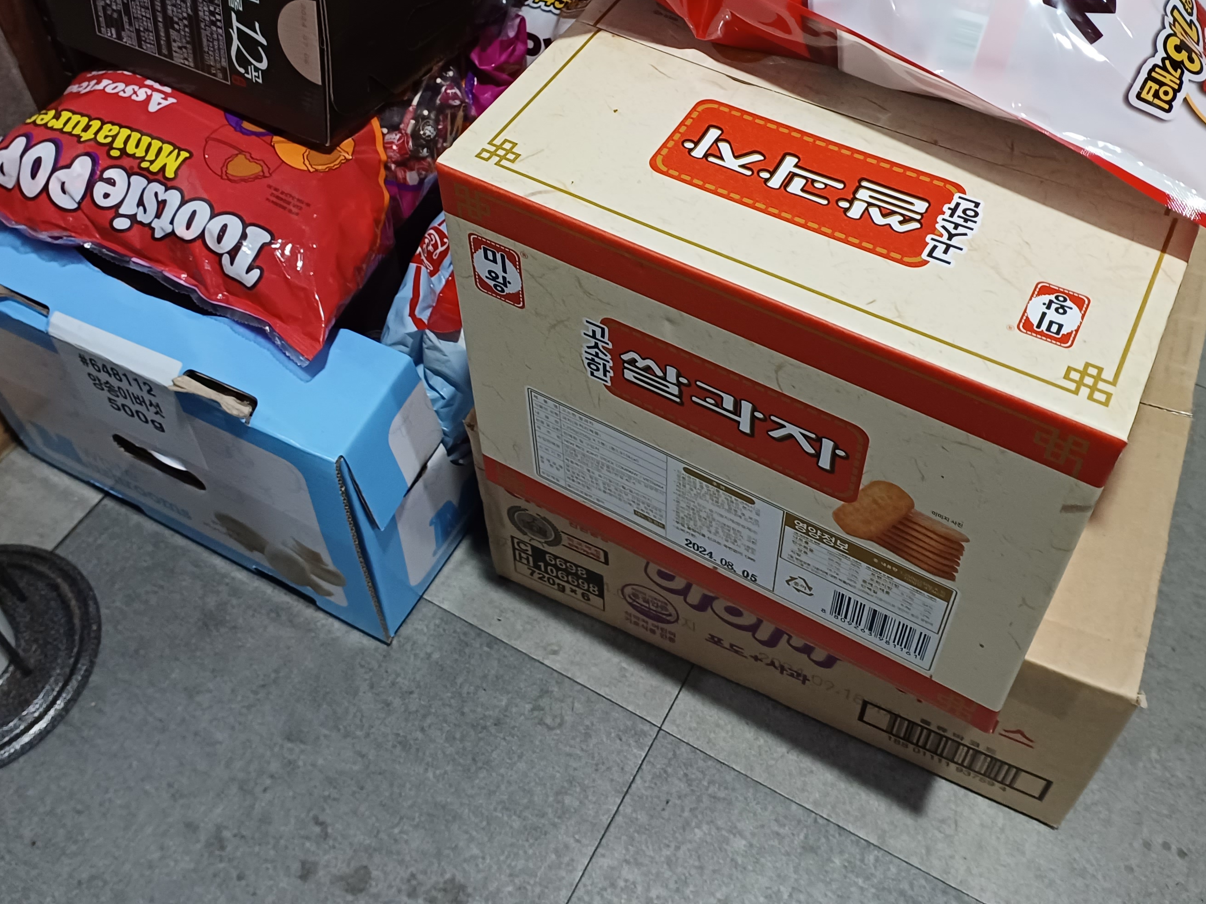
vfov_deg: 39.5
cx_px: 621
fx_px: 1219
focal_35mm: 35
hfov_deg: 52.6
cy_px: 222
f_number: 1.8
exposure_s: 1/20
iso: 400
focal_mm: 5.06
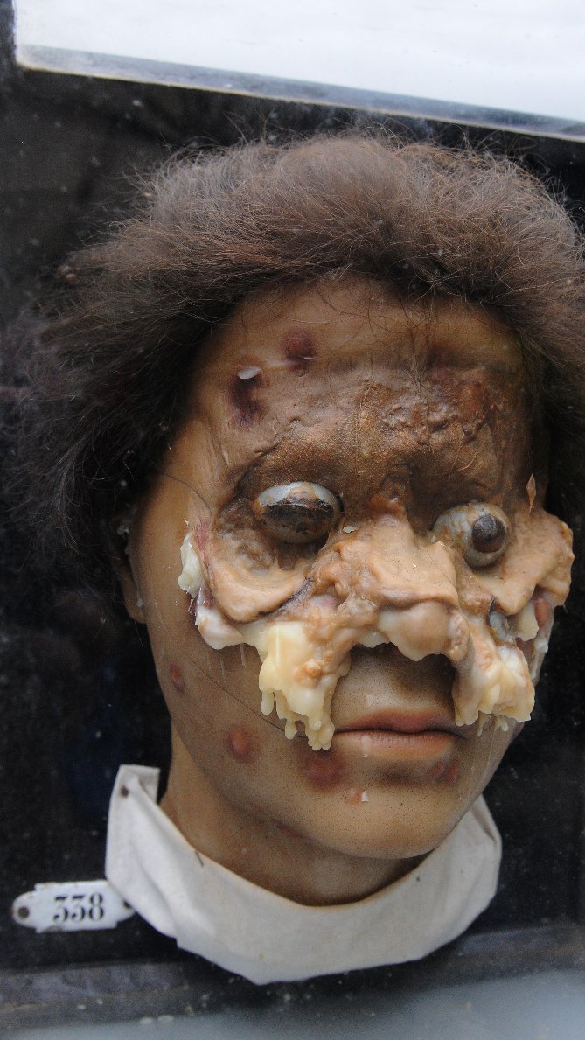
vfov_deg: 52.8
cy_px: 516
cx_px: 341
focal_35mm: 38
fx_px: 1048
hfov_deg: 31.1
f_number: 5.6
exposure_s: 1/160
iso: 1600
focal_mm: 24
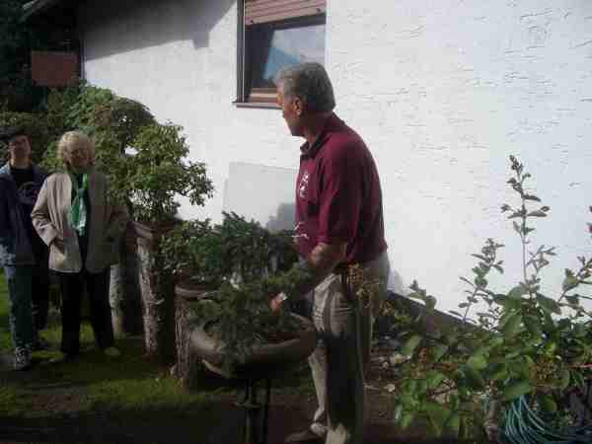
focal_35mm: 35
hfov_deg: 52.6
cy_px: 222
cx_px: 296
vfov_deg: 40.7
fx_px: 599
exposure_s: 1/640
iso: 50
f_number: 4.3
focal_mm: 5.8
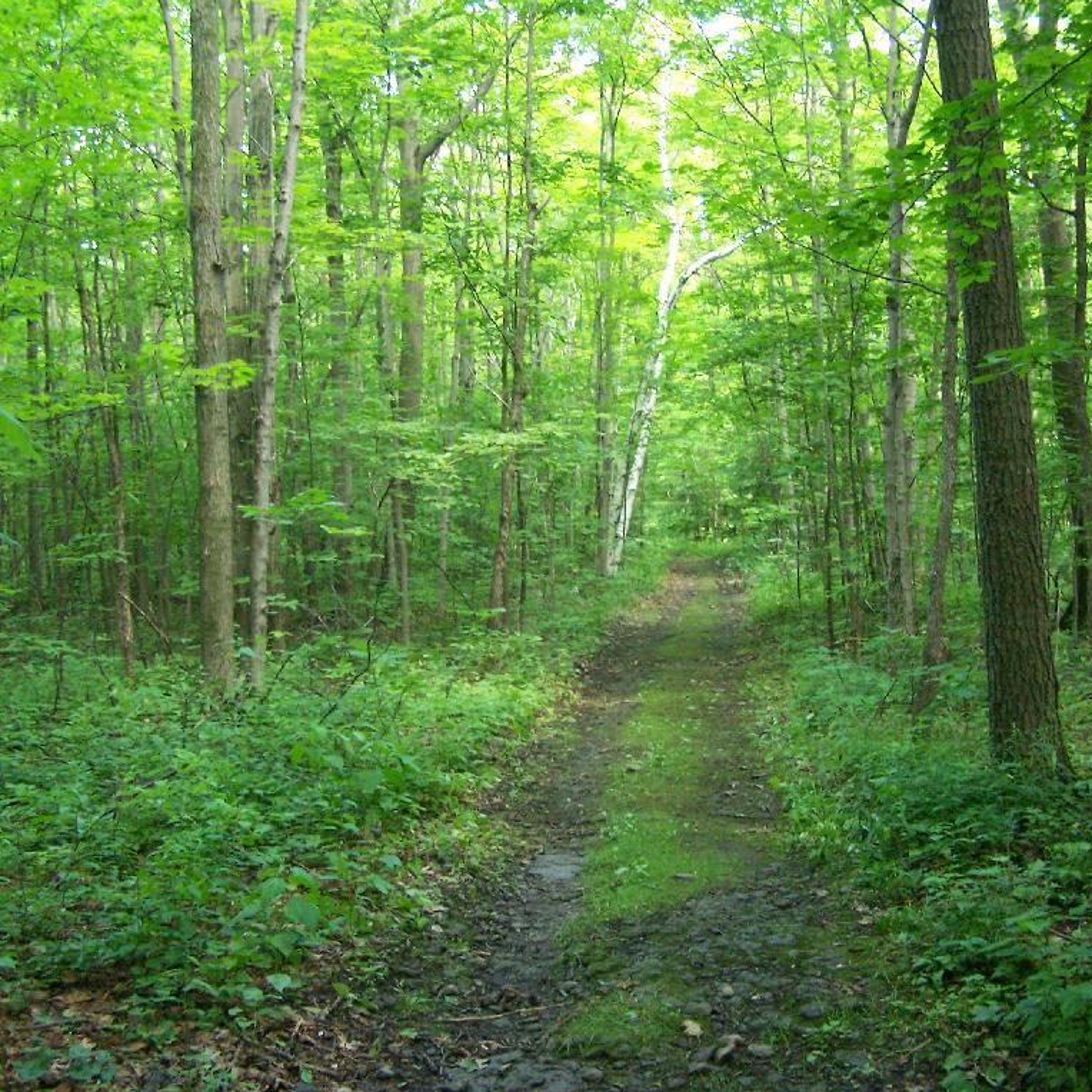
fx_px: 1606
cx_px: 640
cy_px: 545
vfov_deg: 37.6
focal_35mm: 45
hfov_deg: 37.4
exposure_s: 1/60
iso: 400
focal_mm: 6.3
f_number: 2.8
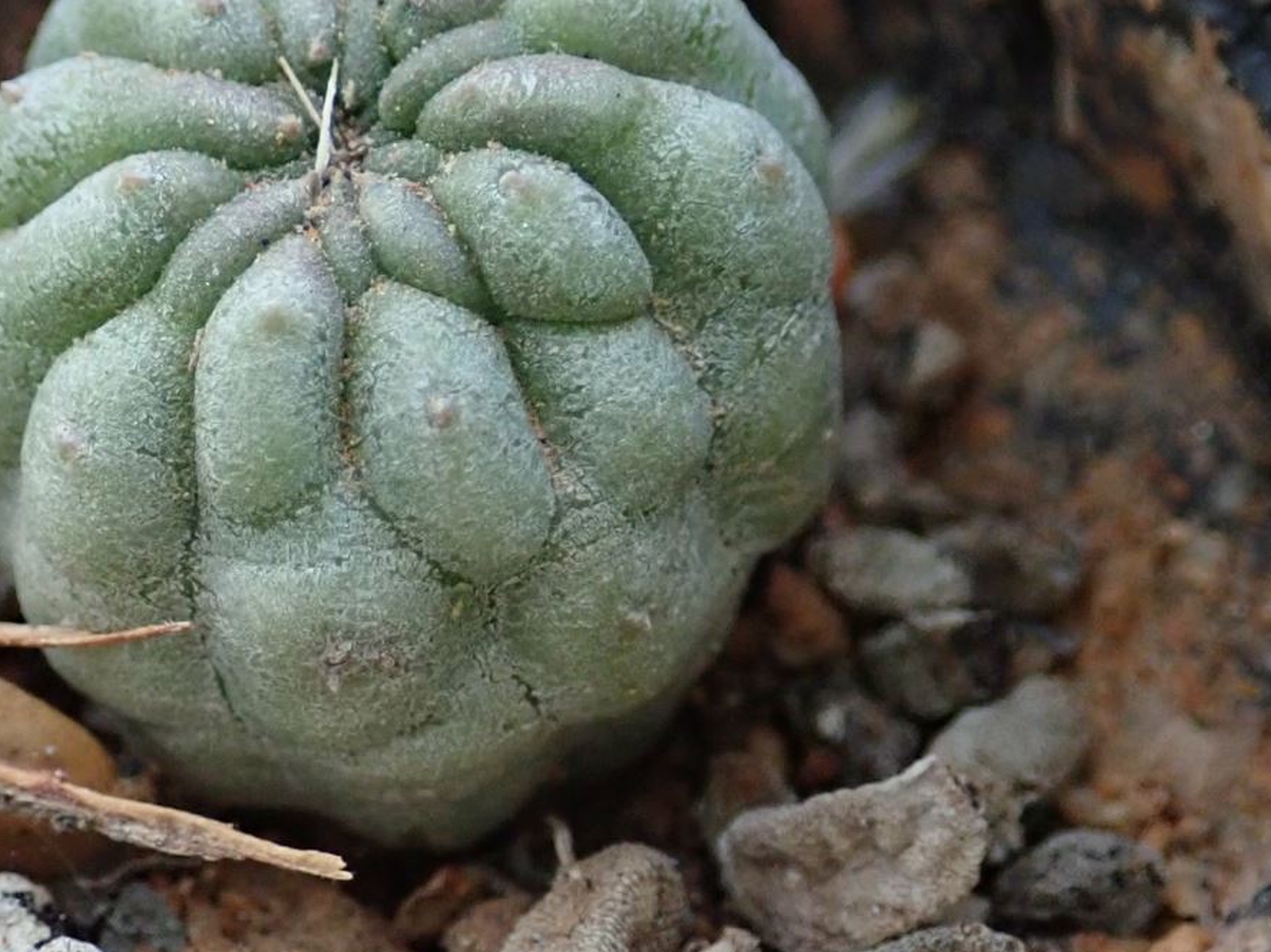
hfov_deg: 20.2
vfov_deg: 15.2
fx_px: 3561
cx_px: 463
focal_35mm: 97
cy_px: 547
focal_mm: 7.86
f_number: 2.9
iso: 640
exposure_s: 1/160
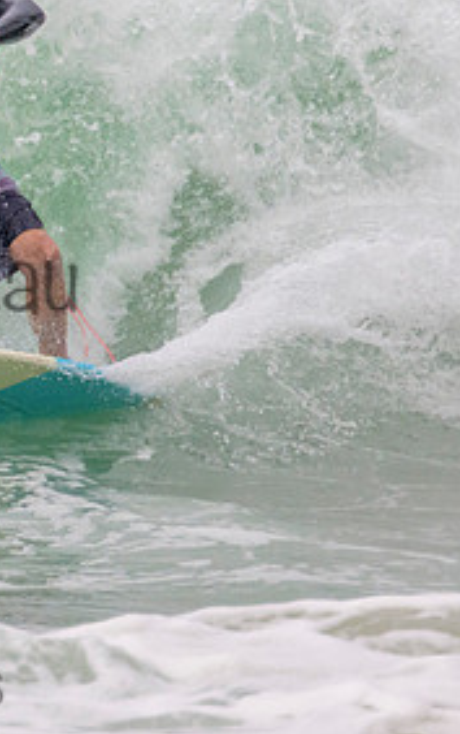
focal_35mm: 2276
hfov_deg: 0.6
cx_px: -322
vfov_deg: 0.9
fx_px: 45514
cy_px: 70
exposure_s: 1/2000
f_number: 11
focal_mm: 800
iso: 1600
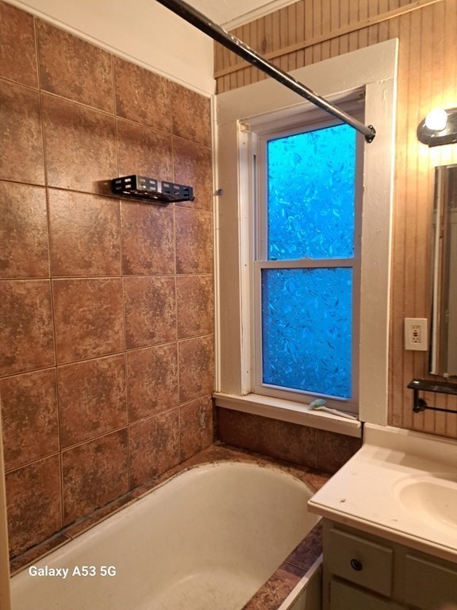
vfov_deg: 71.6
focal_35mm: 24
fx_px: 422
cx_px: 228
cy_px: 305
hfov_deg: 56.8
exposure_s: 1/60
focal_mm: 5.23
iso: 200
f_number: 1.8
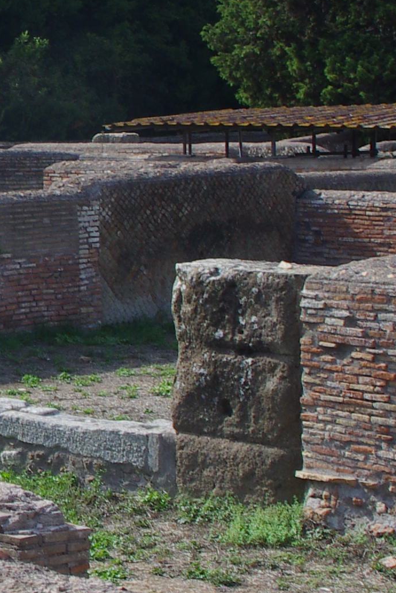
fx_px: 2045
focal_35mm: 124
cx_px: -215
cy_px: 250
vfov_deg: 16.5
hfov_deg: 10.6
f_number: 11
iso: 200
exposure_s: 1/125
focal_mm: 20
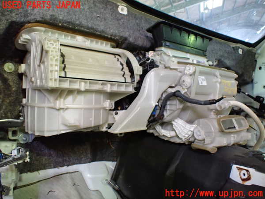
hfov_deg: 60.0
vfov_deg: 46.8
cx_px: 132
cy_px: 100
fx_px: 230
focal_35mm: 30
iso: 800
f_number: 2.3
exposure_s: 1/50
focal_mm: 5.4
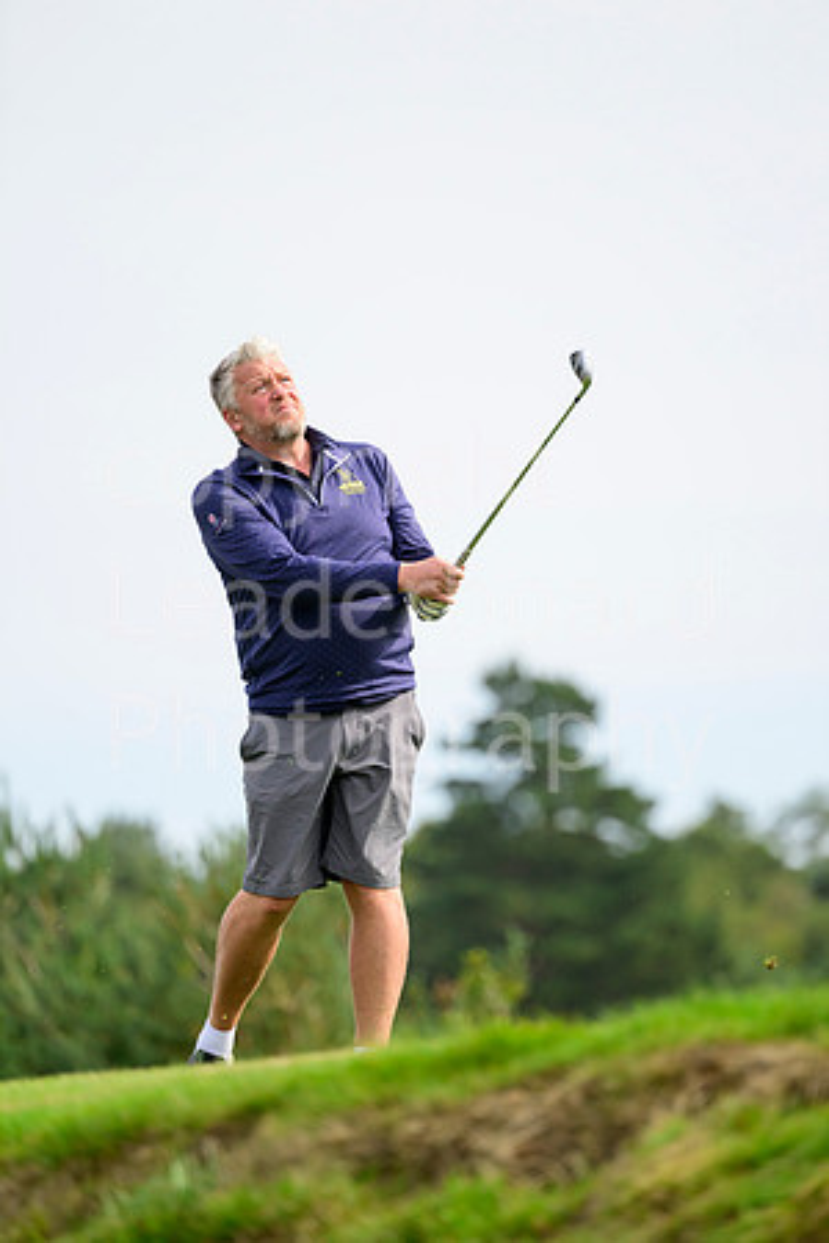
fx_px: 13816
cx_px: 414
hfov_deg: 3.4
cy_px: 622
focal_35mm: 400
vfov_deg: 5.2
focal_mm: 400
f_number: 5.6
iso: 1000
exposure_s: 1/2500
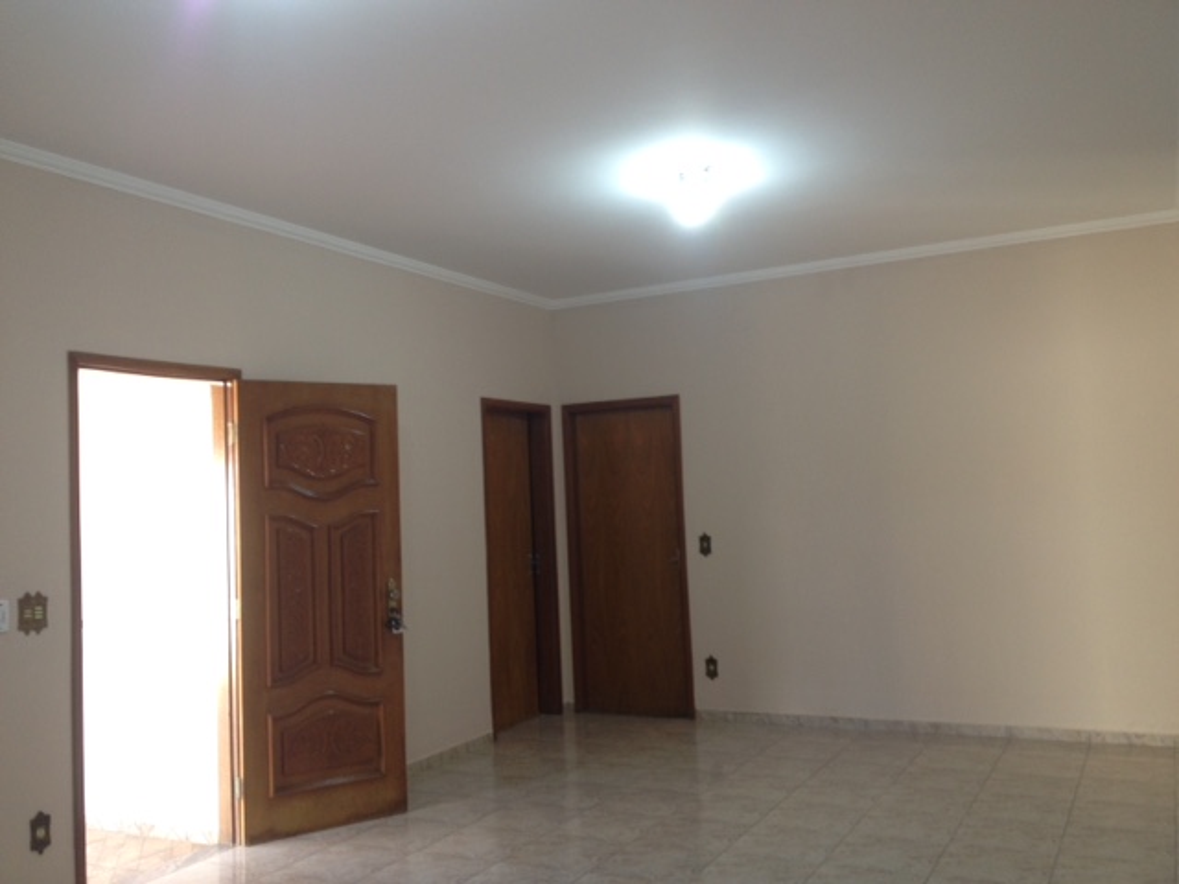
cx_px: 590
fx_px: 1192
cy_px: 442
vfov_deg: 40.7
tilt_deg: +1.1
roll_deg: +1.9
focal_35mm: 35
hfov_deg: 52.6
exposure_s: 1/20
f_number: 2.4
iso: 50
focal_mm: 4.28
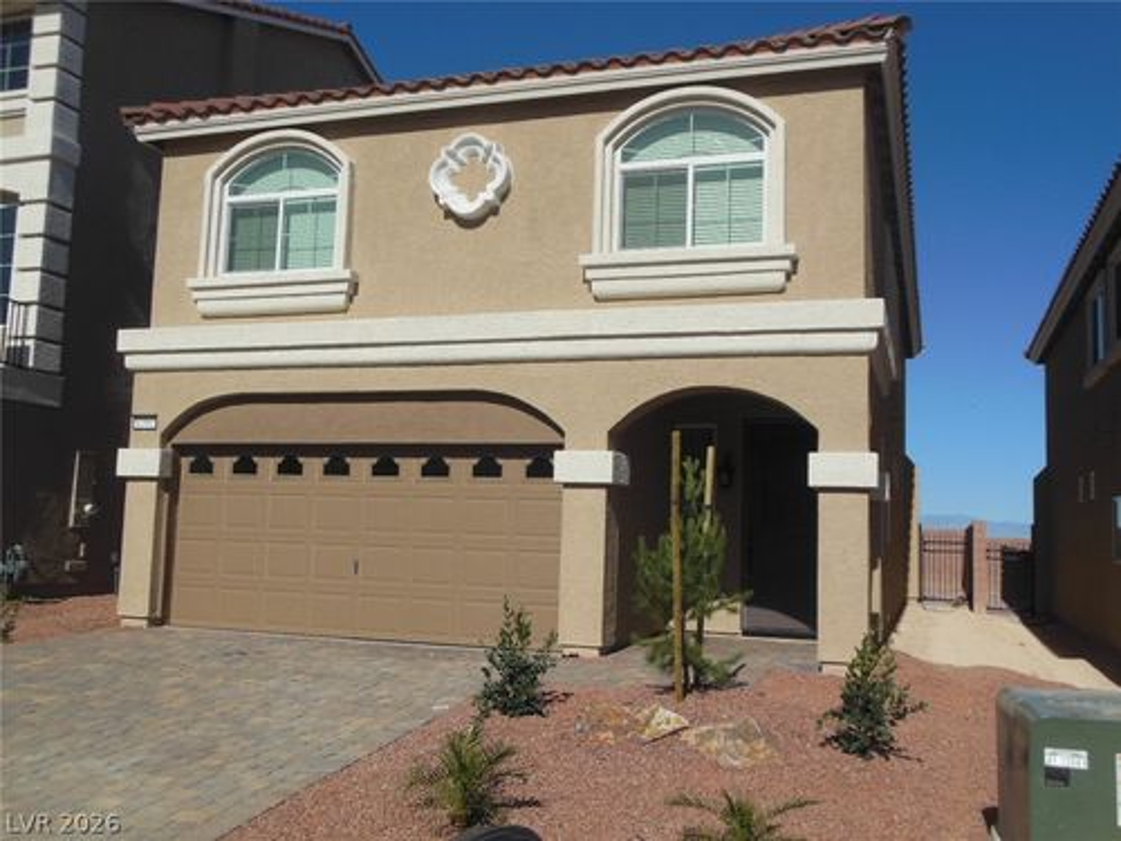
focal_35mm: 33
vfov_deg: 42.9
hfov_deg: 55.4
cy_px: 420
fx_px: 1069
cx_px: 560
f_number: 6.9
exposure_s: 1/800
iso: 125
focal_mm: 6
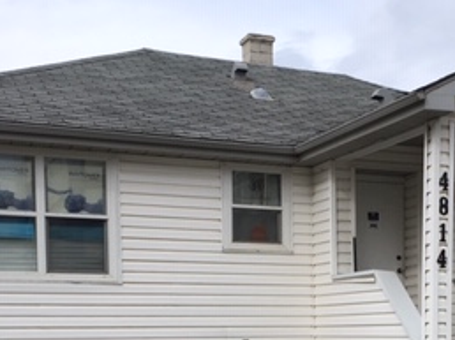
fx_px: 946
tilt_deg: -4.2
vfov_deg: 19.5
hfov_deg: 26.5
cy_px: 373
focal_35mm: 72
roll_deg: -0.3
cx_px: 365
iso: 25
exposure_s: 1/1304
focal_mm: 4.15
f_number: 2.2
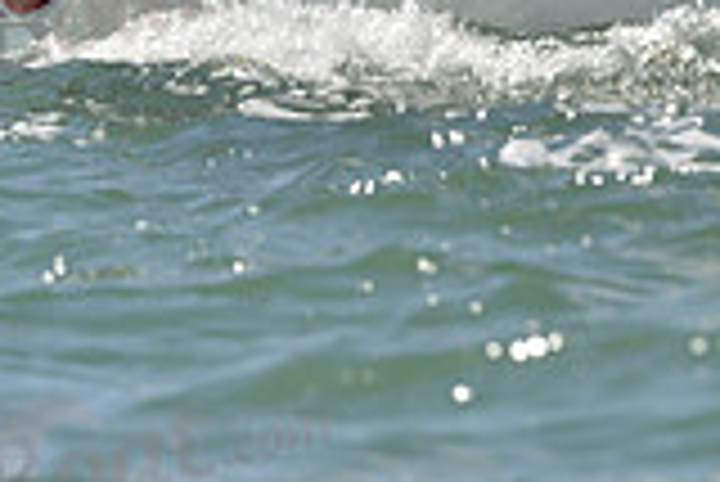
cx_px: 567
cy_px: -264
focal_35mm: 1304
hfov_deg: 1.6
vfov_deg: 1.1
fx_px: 26103
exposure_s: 1/1250
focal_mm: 360
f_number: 6.3
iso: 200
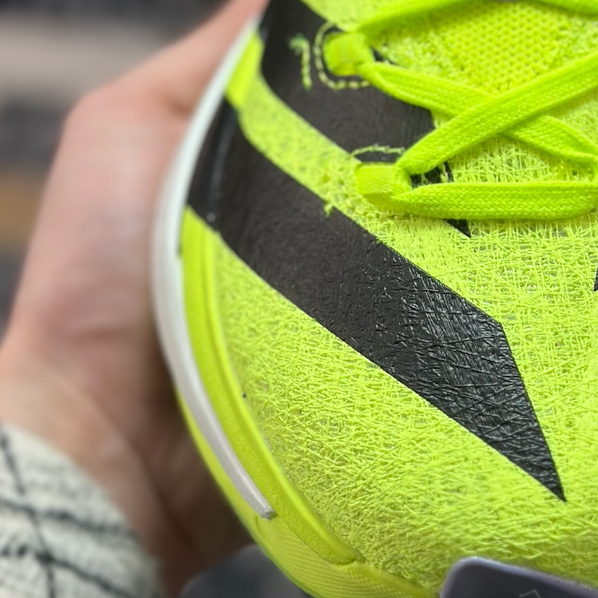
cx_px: 493
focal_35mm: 105
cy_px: 43
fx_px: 2052
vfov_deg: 16.3
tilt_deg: -55.8
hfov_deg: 16.4
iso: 80
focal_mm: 6.86
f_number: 1.78
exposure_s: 1/1721
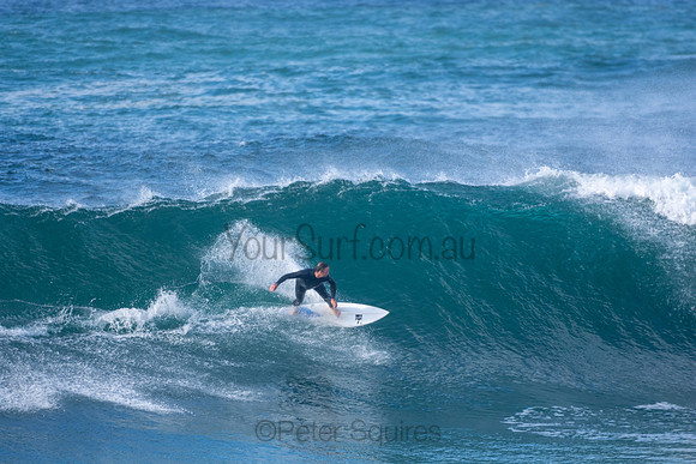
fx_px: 14503
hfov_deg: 2.7
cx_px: 348
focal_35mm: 750
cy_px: 232
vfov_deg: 1.8
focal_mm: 500
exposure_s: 1/1250
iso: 400
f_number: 5.6
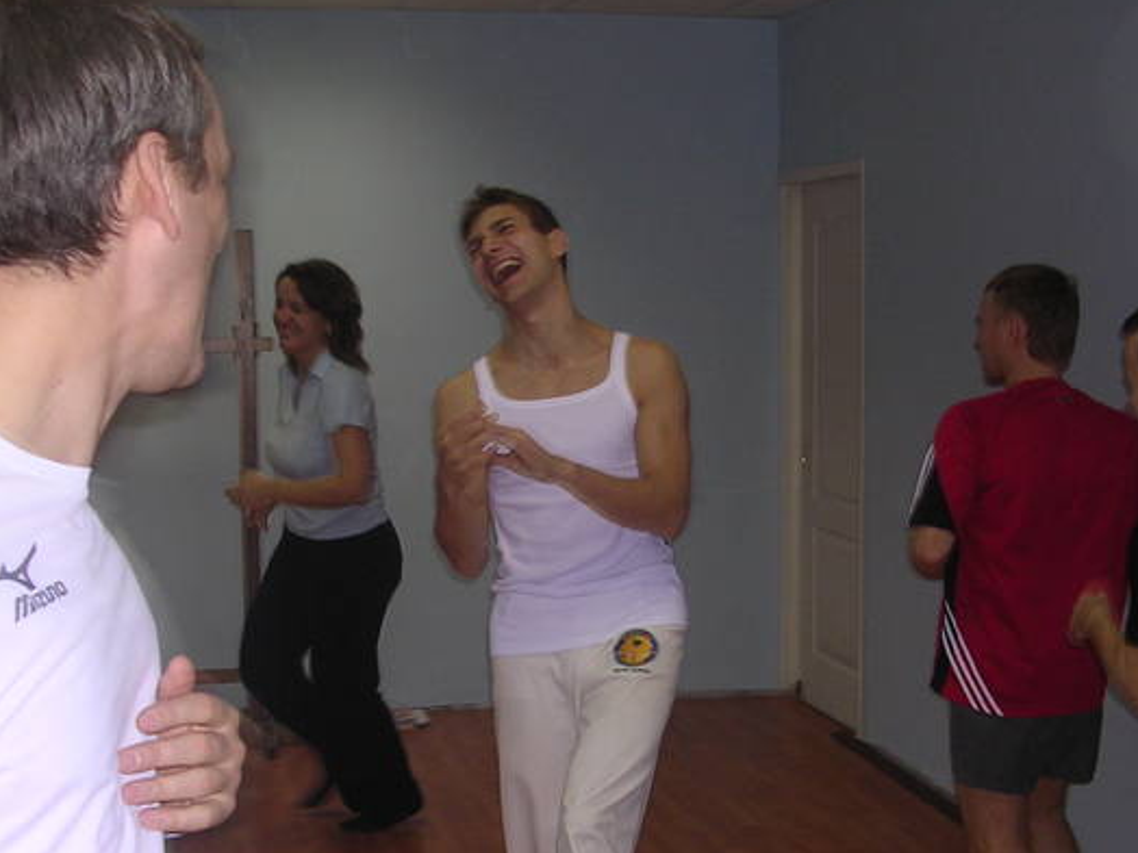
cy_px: 588
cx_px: 586
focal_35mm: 58
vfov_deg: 25.1
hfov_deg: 33.2
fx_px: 1907
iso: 113
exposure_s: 1/60.1
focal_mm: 5.8
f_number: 2.8
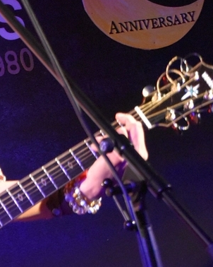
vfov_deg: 12.1
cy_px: 292
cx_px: -49
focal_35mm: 156
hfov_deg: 9.7
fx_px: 1234
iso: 4500
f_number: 4.5
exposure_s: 1/60
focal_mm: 35
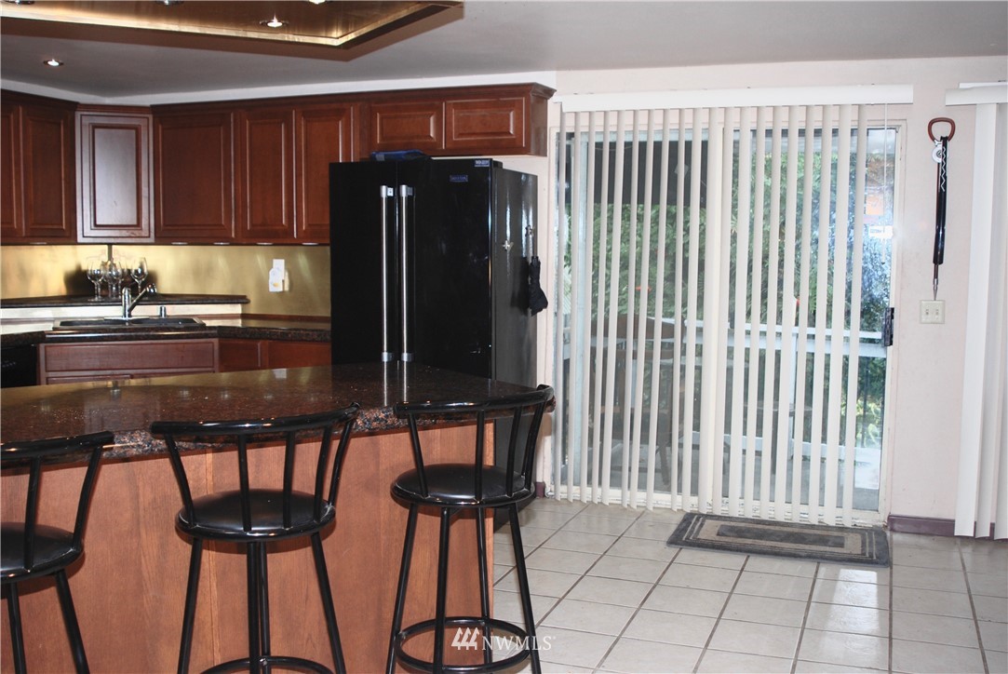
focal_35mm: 36
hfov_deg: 53.1
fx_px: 1009
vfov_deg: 36.9
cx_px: 504
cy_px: 337
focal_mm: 24
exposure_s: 1/60
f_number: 4
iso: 200
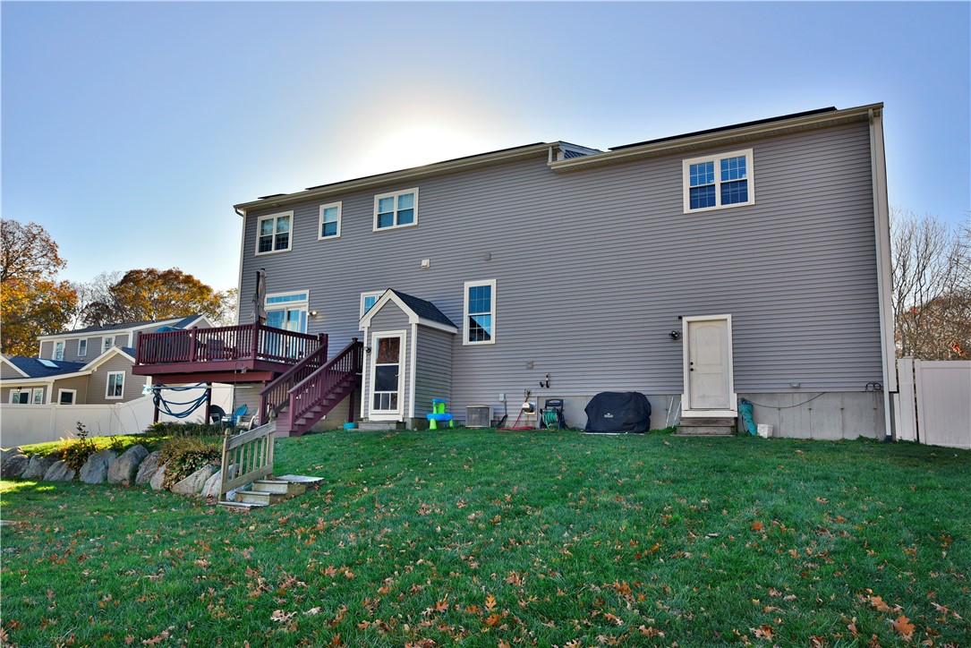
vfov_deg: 46.4
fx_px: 755
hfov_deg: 65.5
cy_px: 324
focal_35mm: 28
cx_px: 486
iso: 400
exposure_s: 1/320
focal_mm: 28
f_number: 9
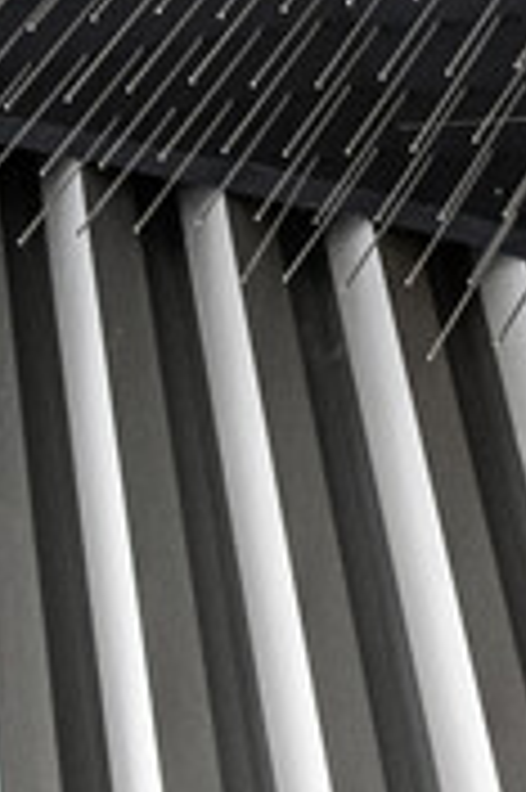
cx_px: 753
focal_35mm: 128
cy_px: 1116
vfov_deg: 15.1
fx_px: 2811
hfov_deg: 10.4
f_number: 6.3
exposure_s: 1/100
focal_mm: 30
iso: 4000
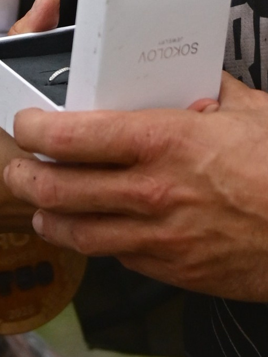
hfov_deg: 4.6
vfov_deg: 6.0
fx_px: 3367
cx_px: 104
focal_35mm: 326
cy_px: -197
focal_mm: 56
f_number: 2.4
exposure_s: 1/1250
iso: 800
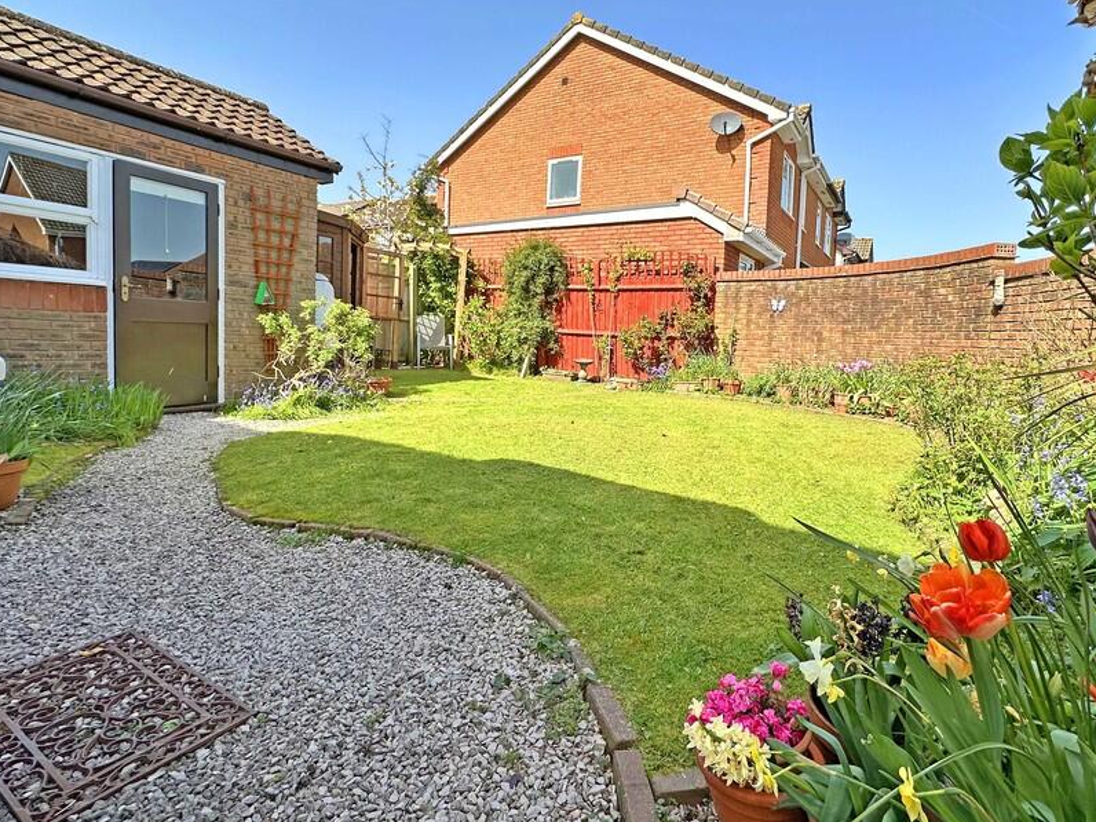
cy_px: 370
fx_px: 570
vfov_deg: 71.4
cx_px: 603
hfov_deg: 87.5
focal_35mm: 18
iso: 50
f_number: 2.2
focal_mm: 2.22
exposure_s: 1/1135
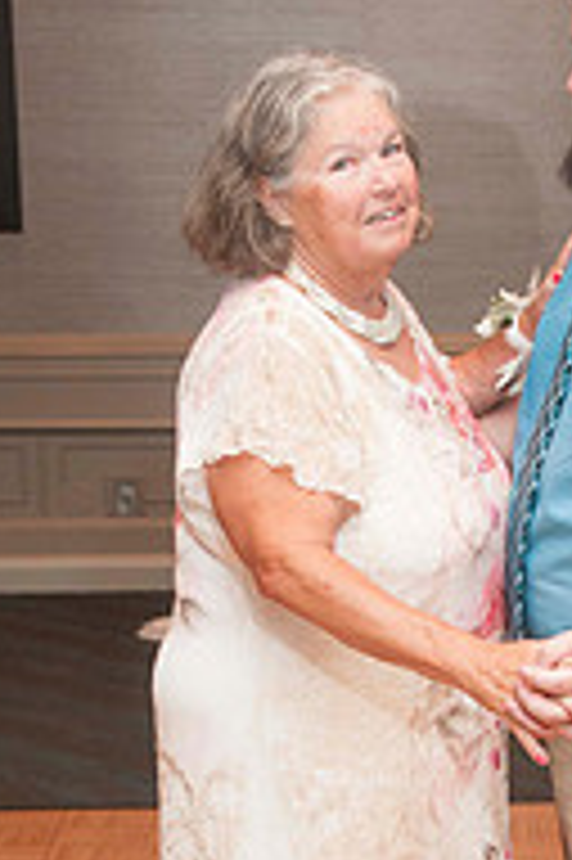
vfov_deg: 21.9
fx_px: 2196
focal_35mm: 92
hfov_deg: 14.7
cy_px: 666
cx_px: 493
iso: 800
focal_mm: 26
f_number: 5.6
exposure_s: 1/60
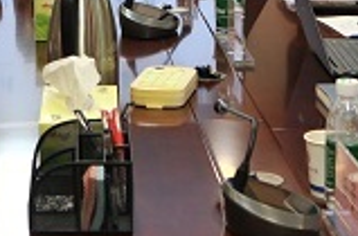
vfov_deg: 8.7
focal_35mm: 151
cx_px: 9
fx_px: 1497
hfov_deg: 13.5
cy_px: -165
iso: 200
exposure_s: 1/60
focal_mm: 20
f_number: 2.8
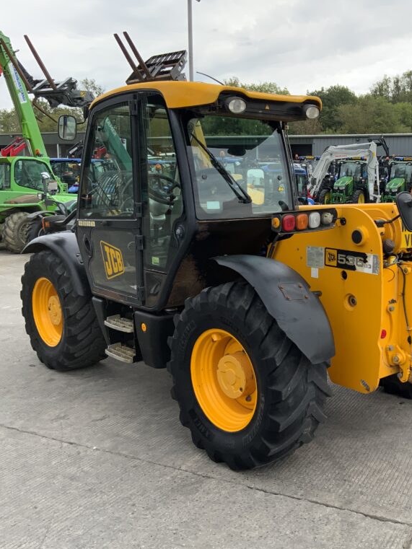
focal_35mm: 39
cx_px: 323
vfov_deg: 47.9
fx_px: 619
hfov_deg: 35.8
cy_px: 276
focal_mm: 3
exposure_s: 1/495
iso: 16
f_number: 1.8
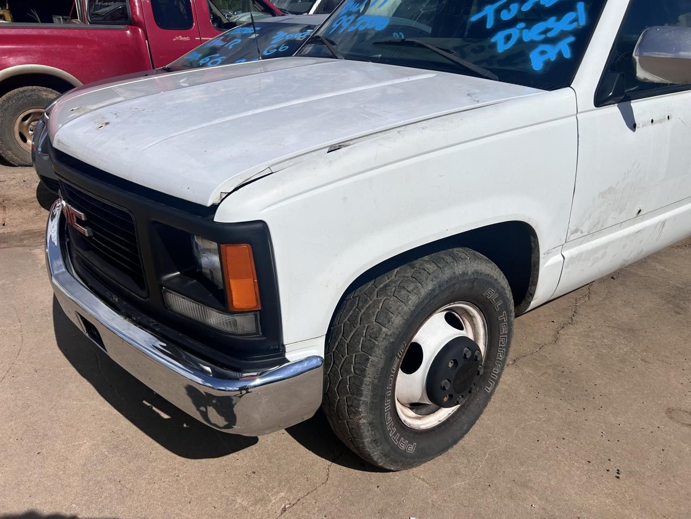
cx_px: 346
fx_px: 519
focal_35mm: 26
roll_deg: -1.4
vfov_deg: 53.1
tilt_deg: -25.4
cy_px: 260
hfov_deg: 67.3
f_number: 1.5
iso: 50
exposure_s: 1/14286
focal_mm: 5.7
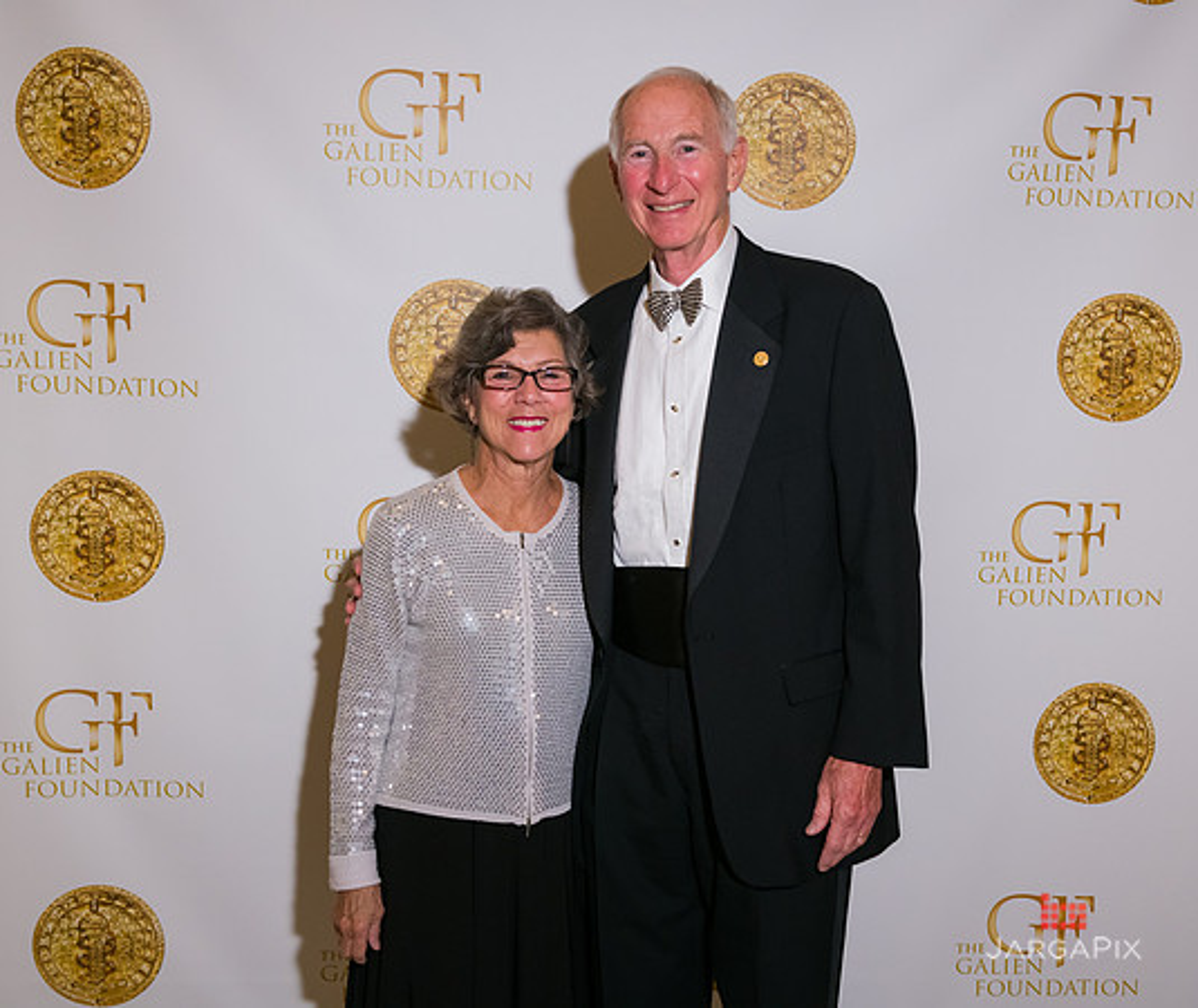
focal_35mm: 44
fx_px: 1596
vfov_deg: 35.0
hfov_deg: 41.1
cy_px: 504
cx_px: 627
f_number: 5
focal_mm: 38
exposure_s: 1/125
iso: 1600
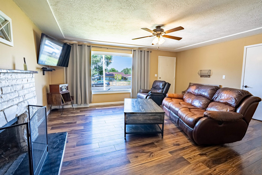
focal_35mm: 16
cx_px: 131
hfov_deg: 96.7
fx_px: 117
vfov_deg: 73.8
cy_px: 88
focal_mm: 16
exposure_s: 1/400
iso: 400
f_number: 8
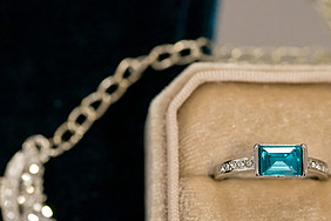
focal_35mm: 216
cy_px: 163
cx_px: 238
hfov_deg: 9.5
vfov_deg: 6.4
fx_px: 1986
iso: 8000
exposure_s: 1/320
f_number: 5.6
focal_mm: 105
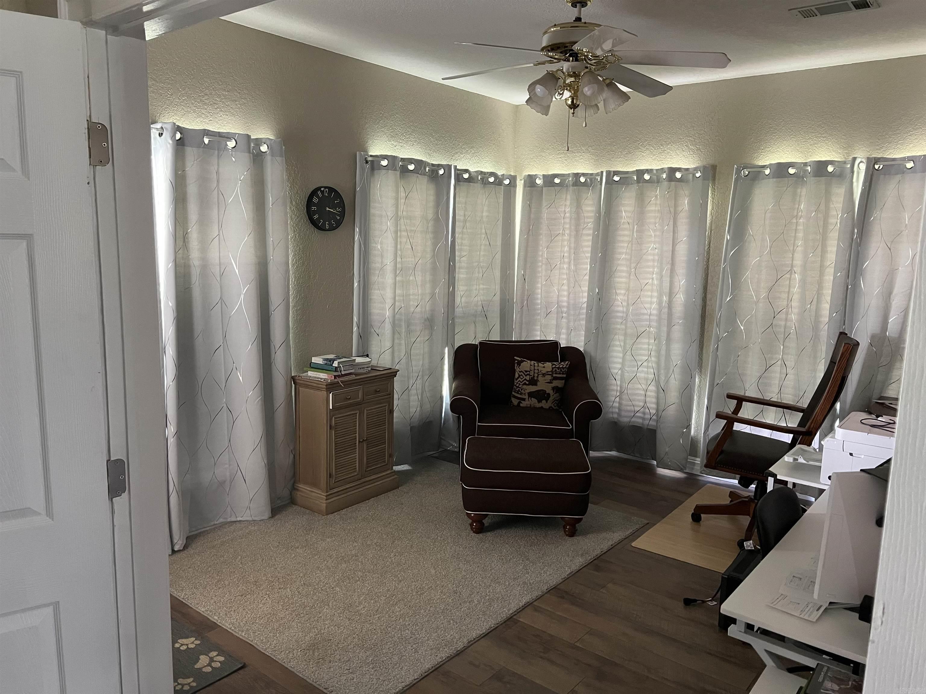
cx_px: 463
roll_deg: -1.0
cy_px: 347
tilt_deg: -8.6
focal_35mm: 26
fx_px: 696
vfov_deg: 53.1
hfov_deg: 67.3
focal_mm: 5.7
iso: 400
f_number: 1.5
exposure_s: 1/60
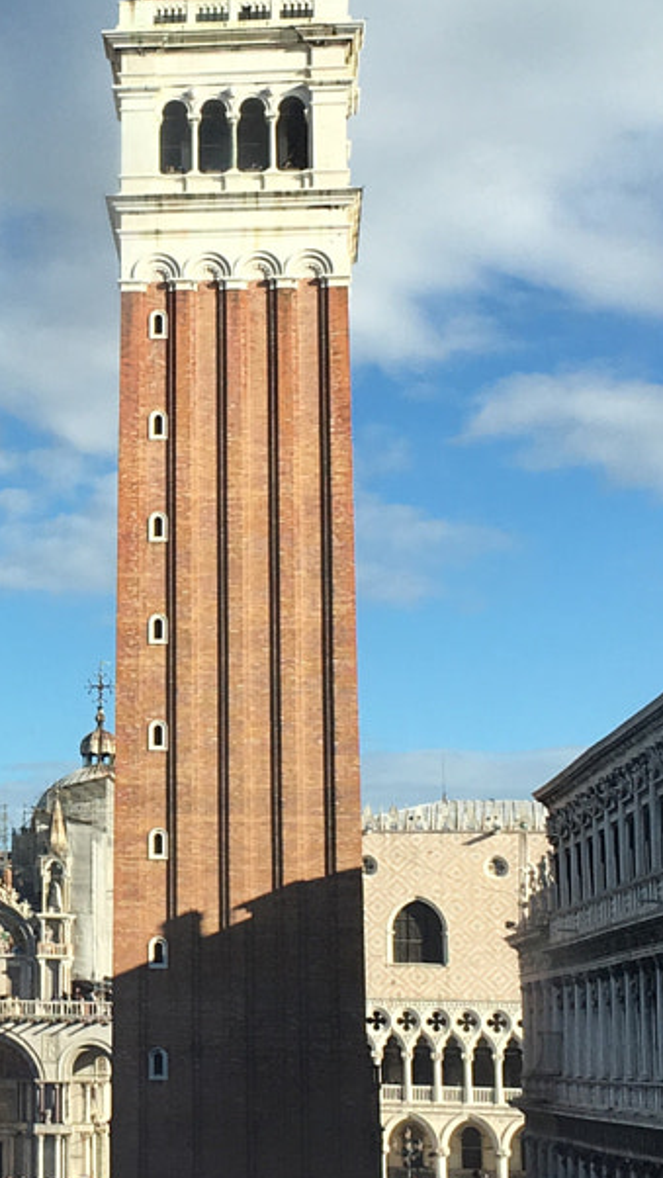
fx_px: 2623
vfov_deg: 25.3
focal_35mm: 84
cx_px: -98
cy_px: 544
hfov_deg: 14.0
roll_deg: -1.5
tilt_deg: +9.8
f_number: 2.2
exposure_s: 1/1241
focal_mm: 4.15
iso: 25
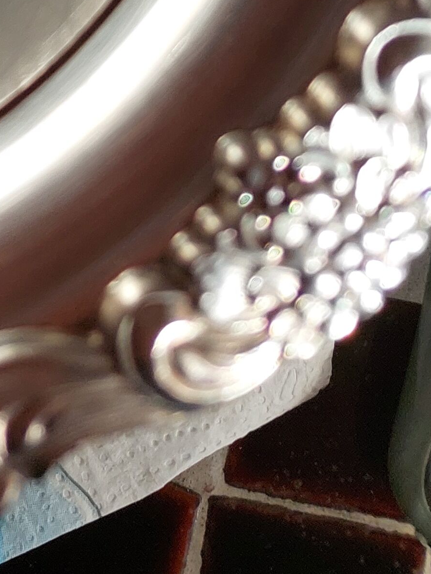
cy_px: -442
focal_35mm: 97
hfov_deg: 13.4
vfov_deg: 16.9
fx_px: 1610
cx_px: -386
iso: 40
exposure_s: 1/227
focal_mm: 5.23
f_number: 1.8
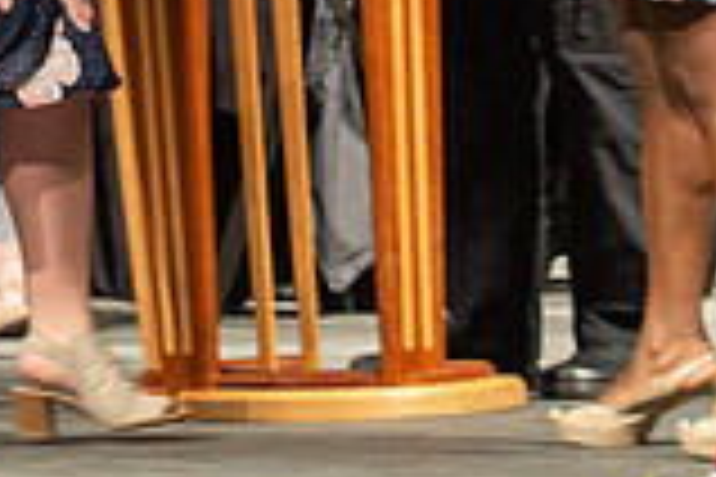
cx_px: -144
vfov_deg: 3.1
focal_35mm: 448
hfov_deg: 4.6
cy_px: -233
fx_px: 8910
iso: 1600
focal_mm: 92
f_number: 4
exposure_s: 1/100
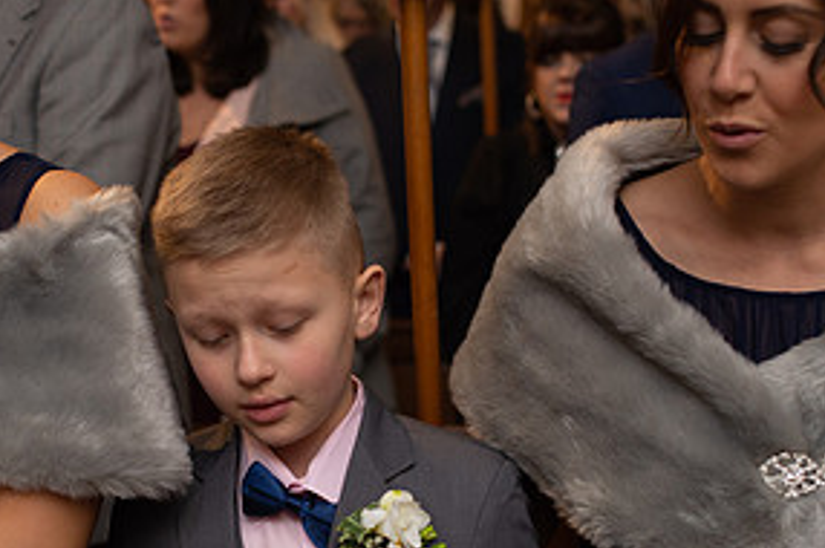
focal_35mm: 71
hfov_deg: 28.4
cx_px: 300
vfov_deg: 19.0
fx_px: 1625
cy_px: 438
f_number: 2.5
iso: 800
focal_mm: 35
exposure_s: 1/100
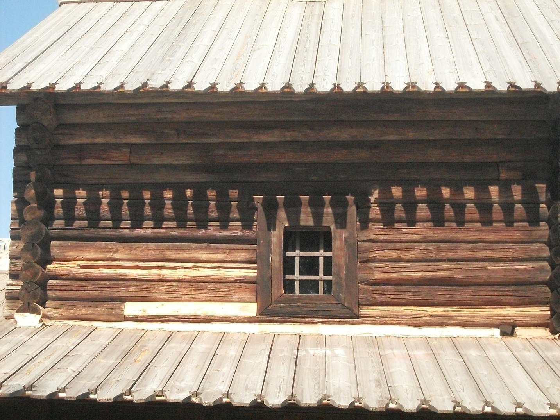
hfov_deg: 24.1
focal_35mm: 81
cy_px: 210
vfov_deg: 18.2
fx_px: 1310
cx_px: 280
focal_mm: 13.5
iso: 400
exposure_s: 1/250
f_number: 11.8
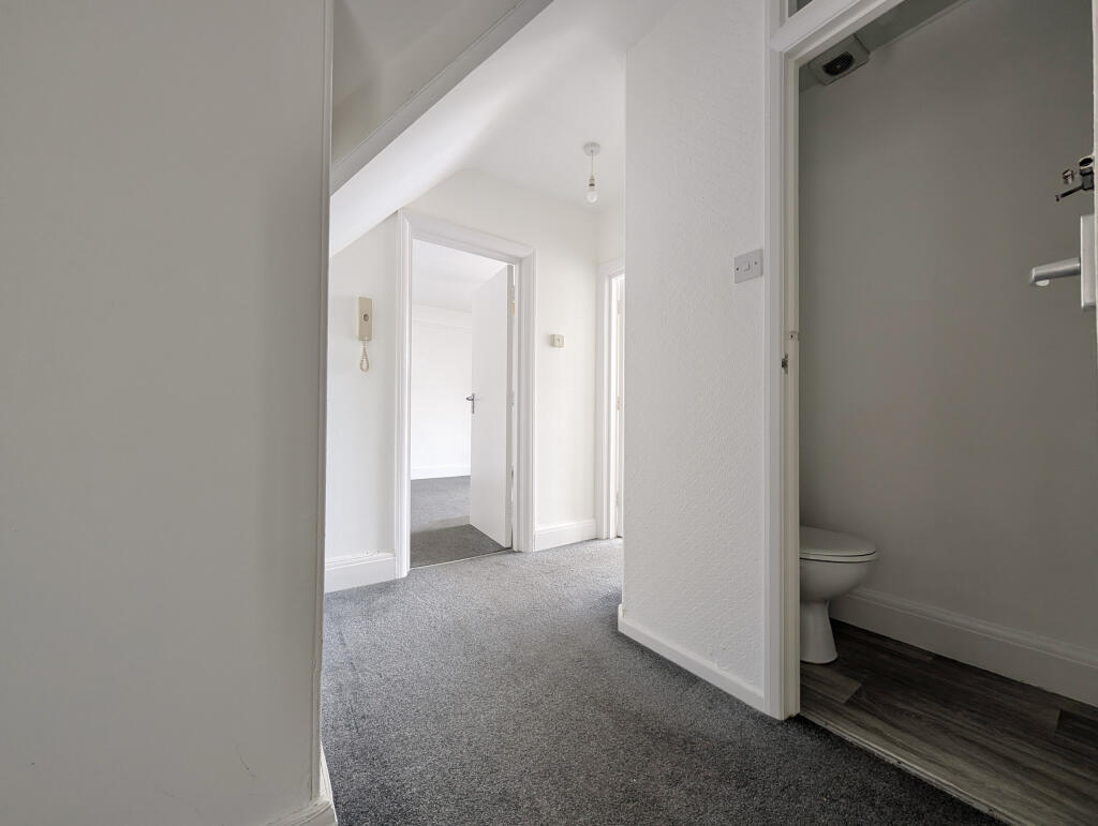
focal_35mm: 12
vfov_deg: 94.6
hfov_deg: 110.5
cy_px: 413
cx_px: 549
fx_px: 381
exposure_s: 1/23.8
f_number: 1.7
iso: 70
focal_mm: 2.02
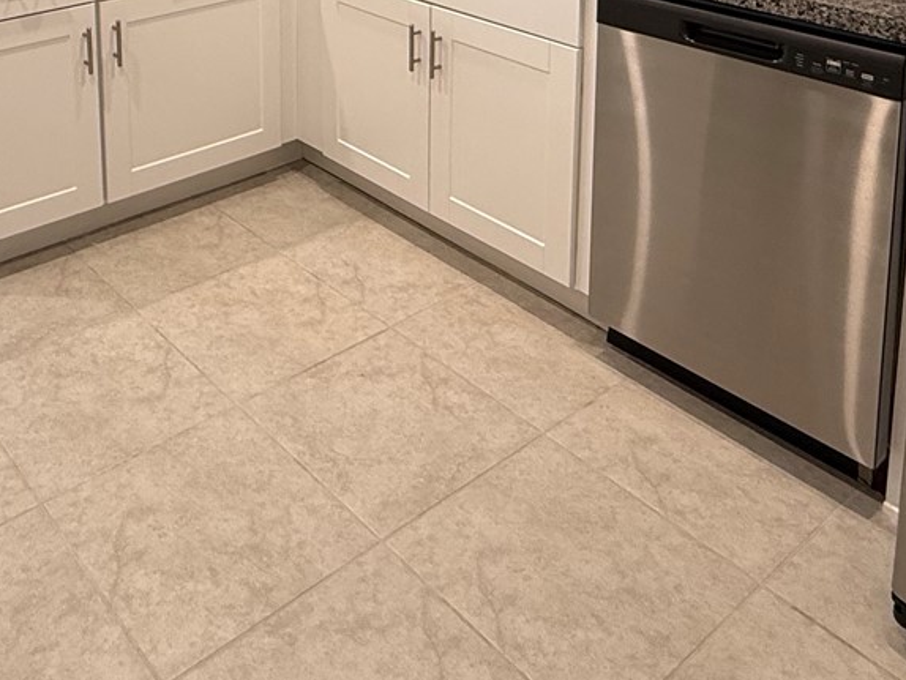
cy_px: -129
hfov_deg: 46.7
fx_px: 1021
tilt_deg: -8.9
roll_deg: +0.8
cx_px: 267
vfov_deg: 31.2
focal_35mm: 39
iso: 200
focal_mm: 2.22
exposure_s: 1/60
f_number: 2.2
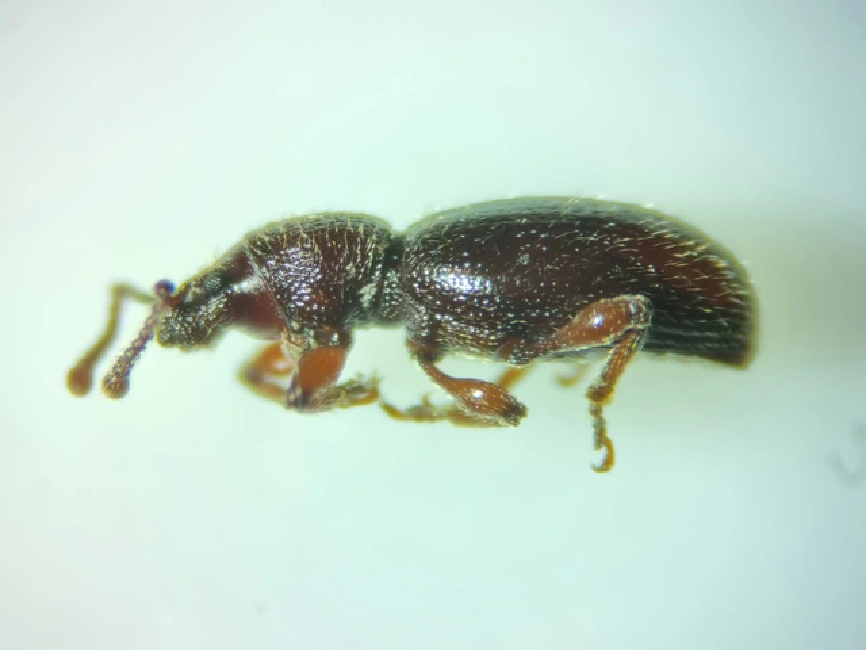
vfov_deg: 51.4
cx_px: 433
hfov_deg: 65.3
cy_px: 325
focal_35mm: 27
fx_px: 675
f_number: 2
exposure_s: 1/50
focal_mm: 5.9
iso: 40
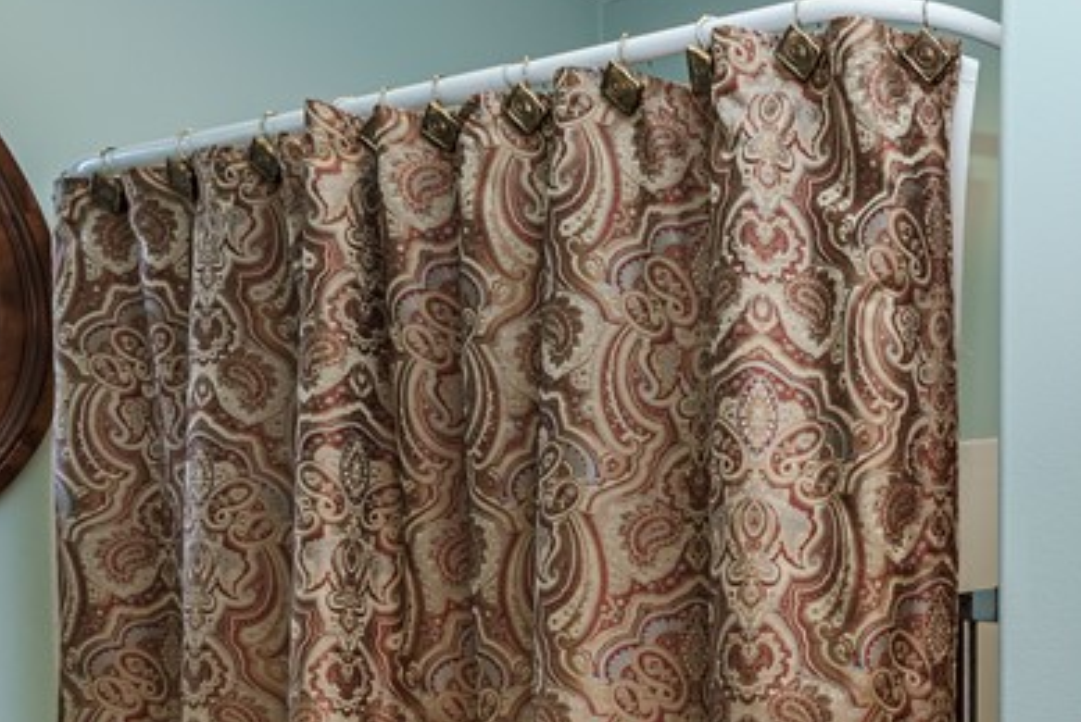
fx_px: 1172
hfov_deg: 37.8
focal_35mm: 39
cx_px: 1282
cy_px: 832
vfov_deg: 30.0
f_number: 7.1
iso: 200
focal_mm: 14
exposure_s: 1/10
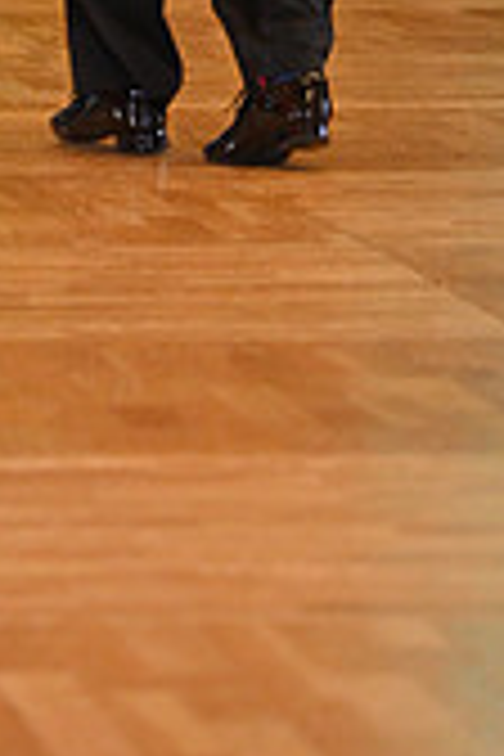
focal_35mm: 414
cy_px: -369
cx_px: -227
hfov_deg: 3.3
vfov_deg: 4.9
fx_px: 8693
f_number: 4
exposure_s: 1/400
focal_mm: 120
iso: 1600
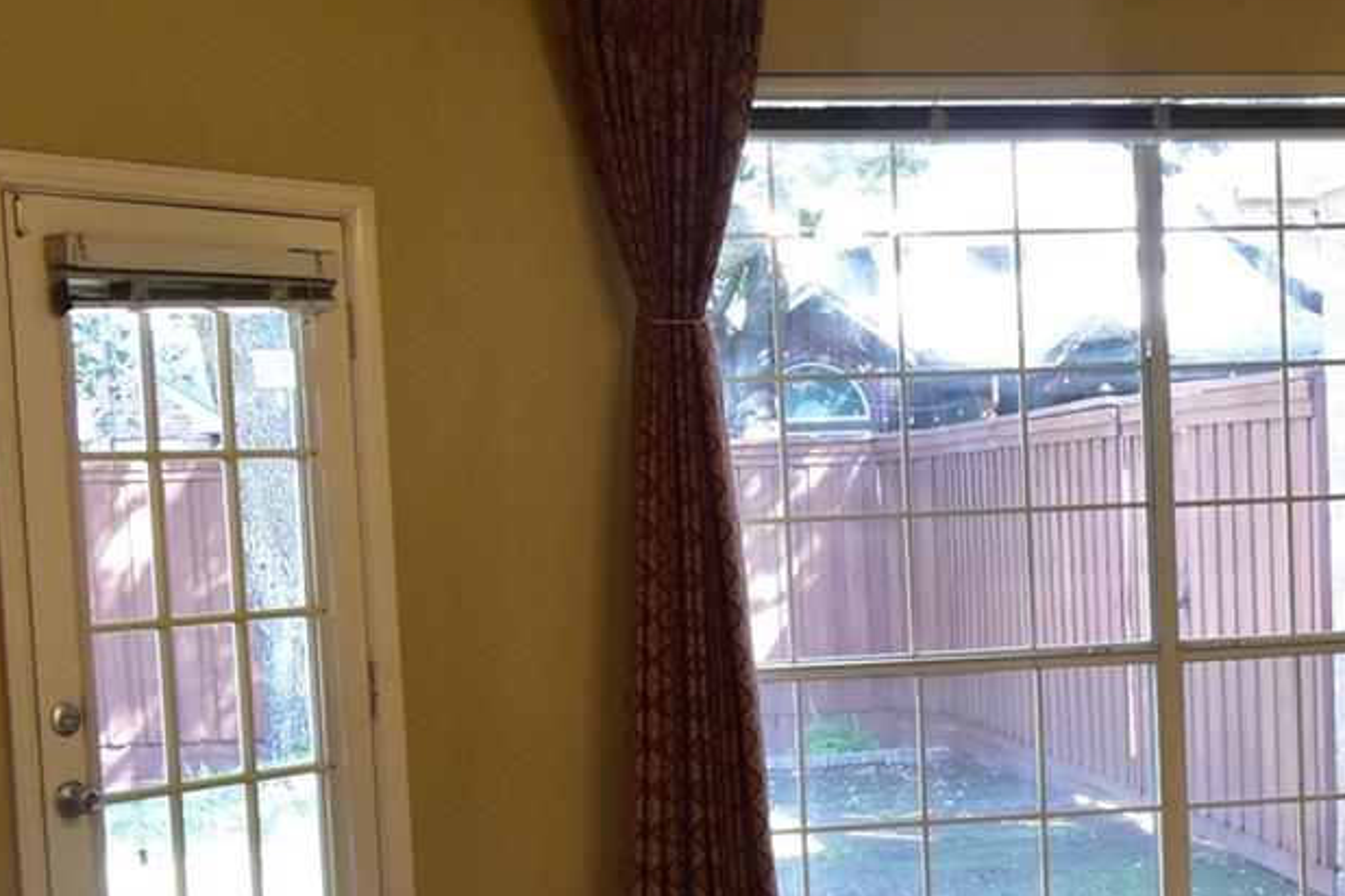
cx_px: 1019
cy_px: 684
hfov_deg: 30.6
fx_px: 2416
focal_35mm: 65
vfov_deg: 20.8
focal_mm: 13
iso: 800
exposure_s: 1/20
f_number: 8
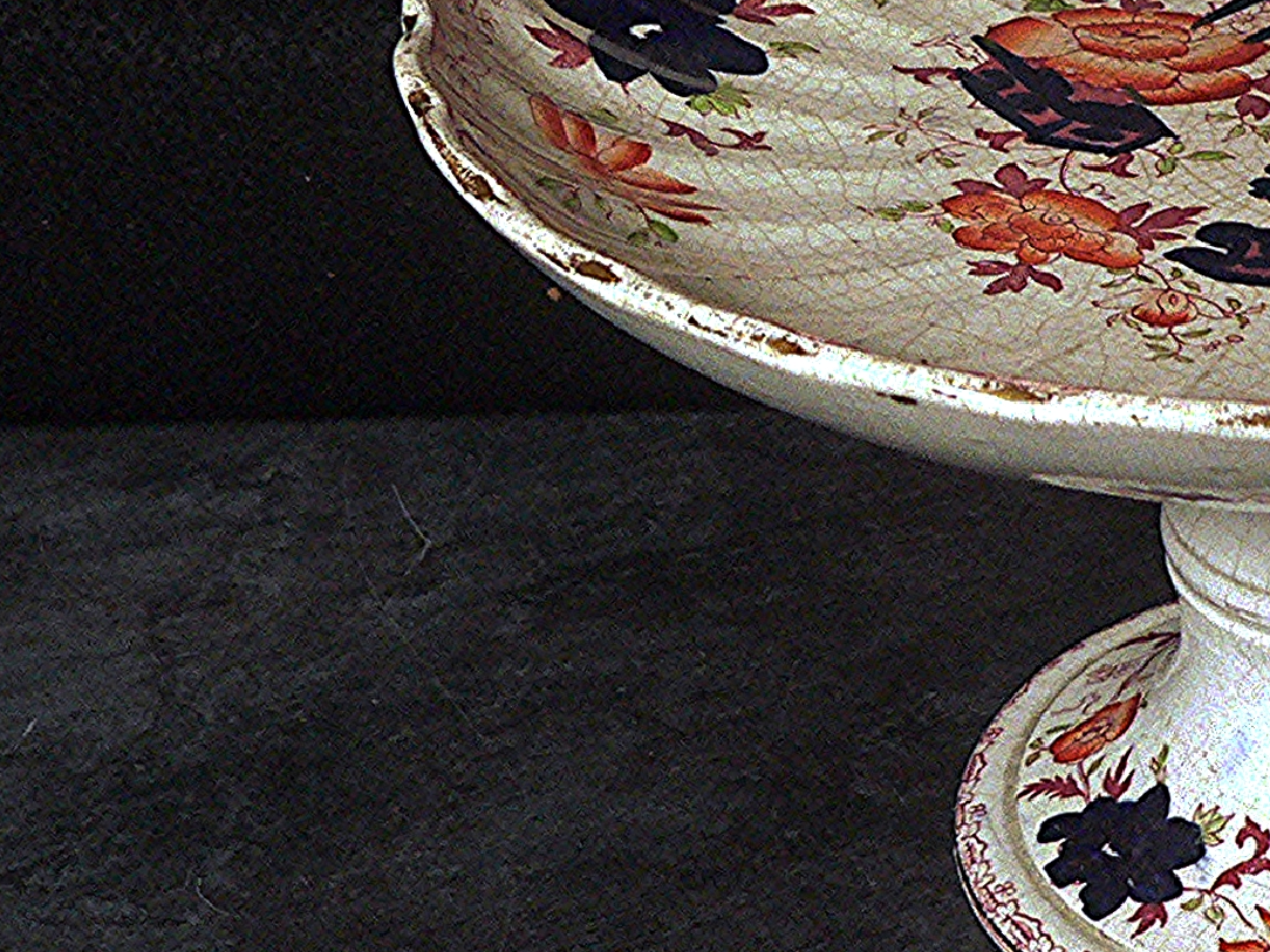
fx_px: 3119
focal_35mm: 85
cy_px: 165
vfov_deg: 17.2
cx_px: 1363
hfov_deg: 21.9
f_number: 2.8
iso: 400
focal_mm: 6
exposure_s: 1/15
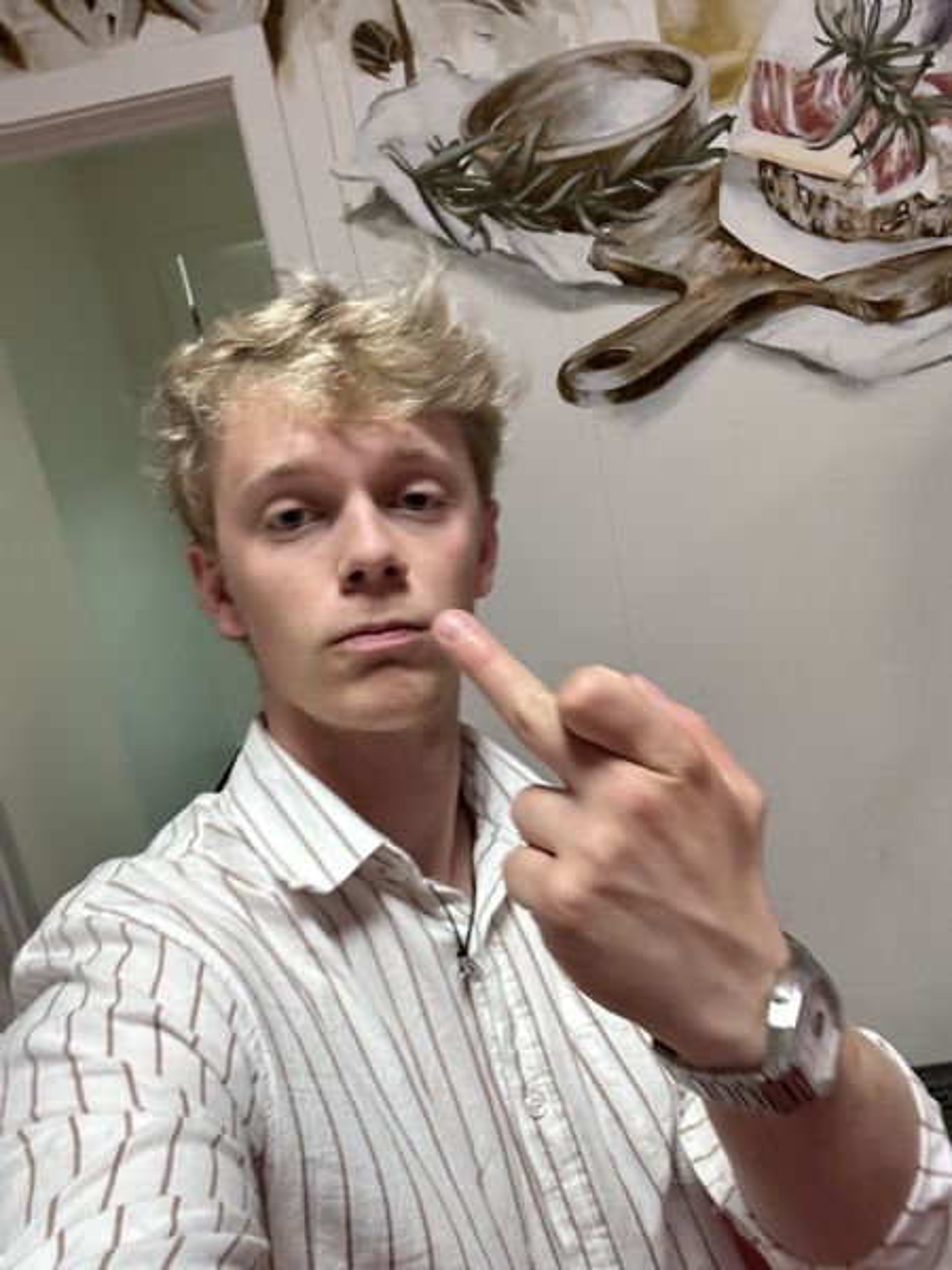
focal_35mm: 30
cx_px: 476
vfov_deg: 60.0
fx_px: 1100
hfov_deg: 46.8
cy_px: 635
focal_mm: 2.69
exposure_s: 1/50
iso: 100
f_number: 1.9
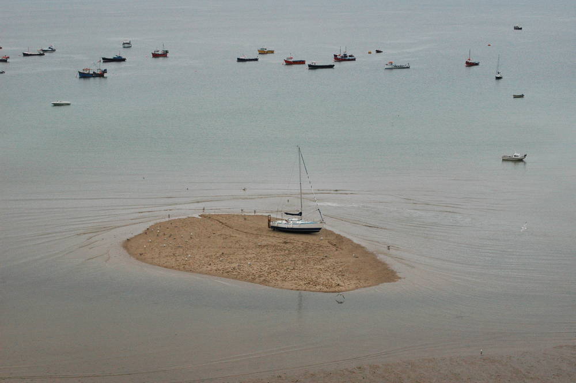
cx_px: 288
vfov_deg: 18.1
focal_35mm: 75
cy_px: 192
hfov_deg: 27.0
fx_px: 1198
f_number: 8
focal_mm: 50
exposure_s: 1/125
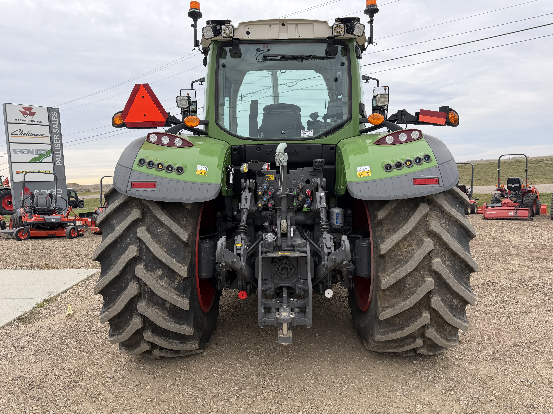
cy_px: 207
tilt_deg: -5.3
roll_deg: +4.2
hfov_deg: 71.6
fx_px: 383
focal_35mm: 24
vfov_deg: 56.8
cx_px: 276
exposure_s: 1/1410
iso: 80
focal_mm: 6.76
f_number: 1.78
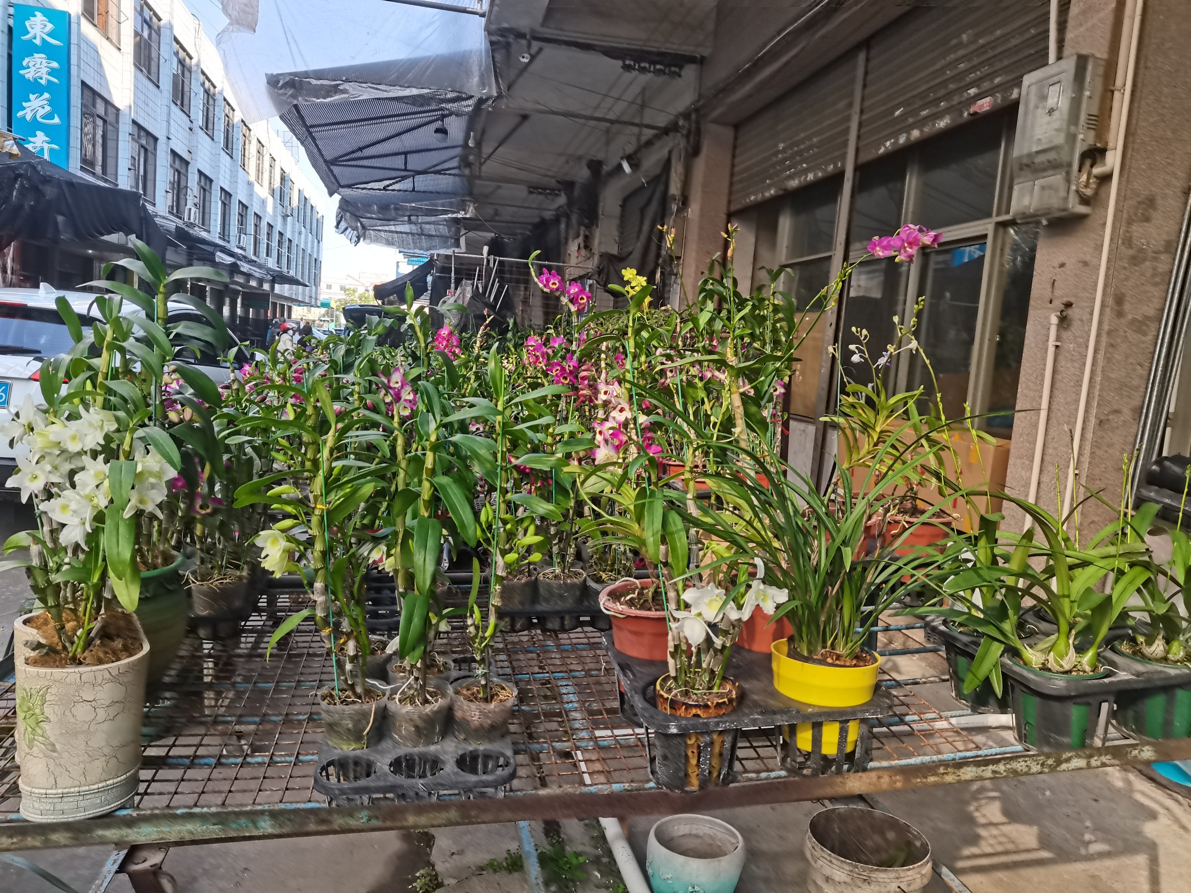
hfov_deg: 67.3
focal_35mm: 26
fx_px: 895
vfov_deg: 53.1
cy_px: 446
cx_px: 596
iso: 50
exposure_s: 1/196
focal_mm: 5.58
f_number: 1.8
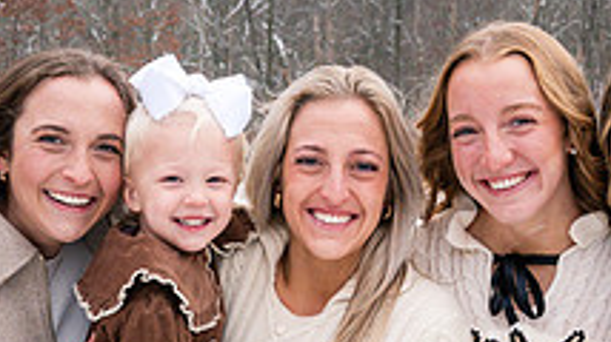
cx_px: 297
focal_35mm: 108
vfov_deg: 11.0
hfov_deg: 19.8
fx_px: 1748
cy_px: 409
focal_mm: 38
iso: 1000
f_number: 8
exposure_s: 1/250
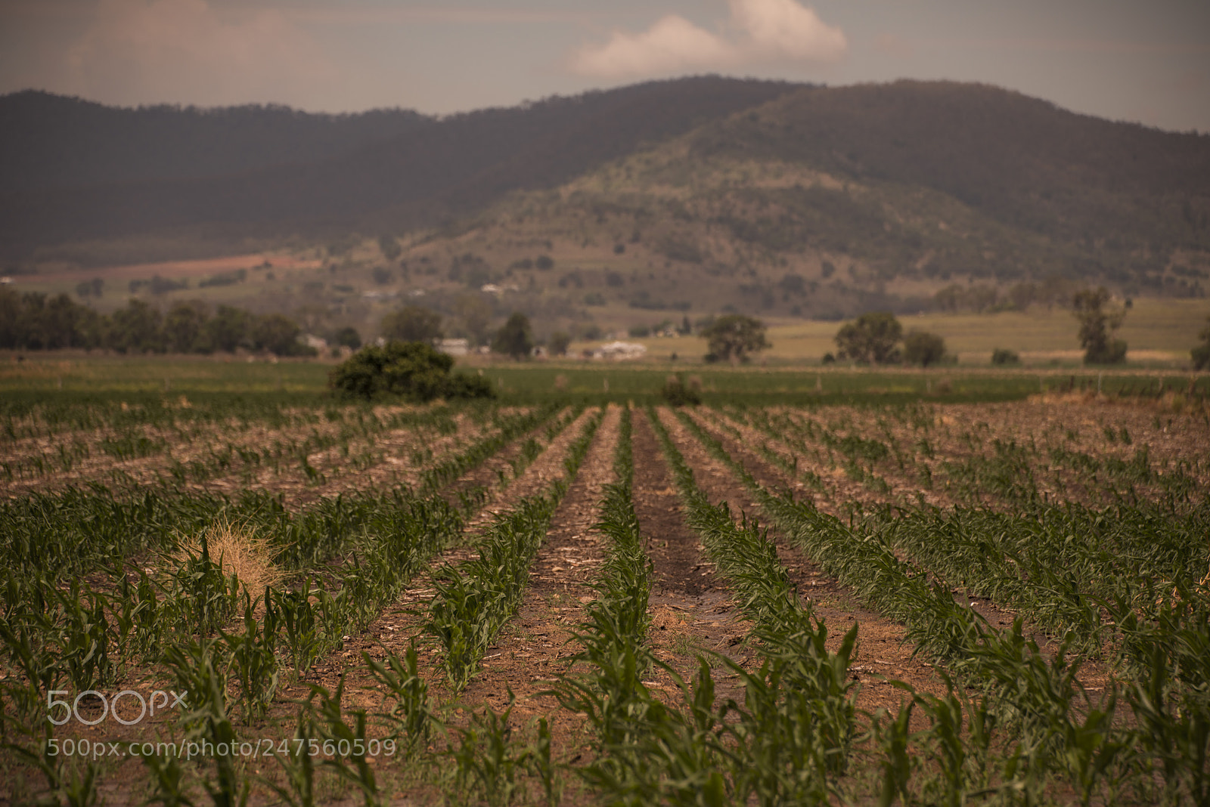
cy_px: 404
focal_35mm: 240
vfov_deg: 5.7
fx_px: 8069
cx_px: 605
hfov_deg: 8.6
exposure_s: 1/640
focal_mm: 240
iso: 100
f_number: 6
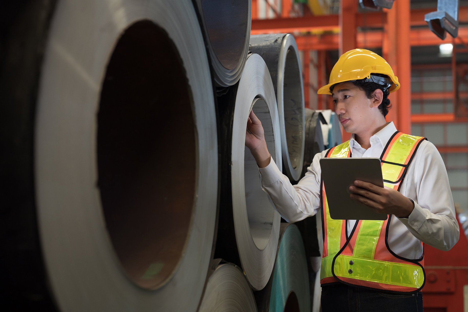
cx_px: 234
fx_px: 650
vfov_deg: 27.0
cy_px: 156
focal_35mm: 50
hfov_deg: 39.6
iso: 1000
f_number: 2.8
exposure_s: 1/160
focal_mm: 50
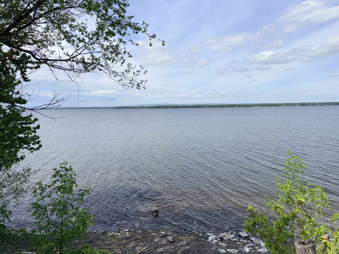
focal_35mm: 24
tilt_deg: -3.6
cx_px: 170
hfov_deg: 71.6
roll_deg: +0.6
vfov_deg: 56.8
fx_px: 235
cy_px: 127
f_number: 1.78
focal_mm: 6.76
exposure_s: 1/8130
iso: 80
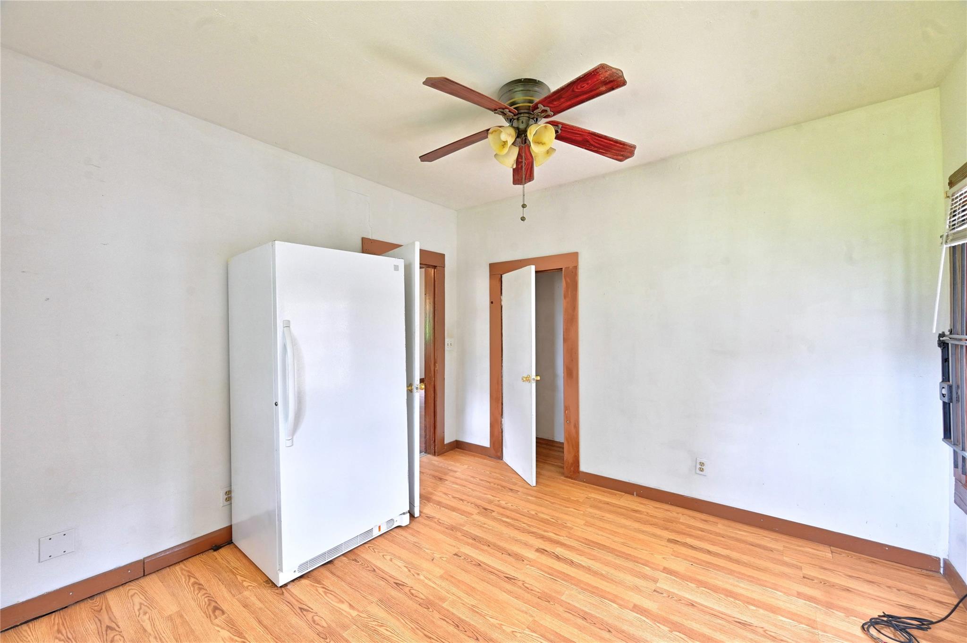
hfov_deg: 104.3
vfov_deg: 81.1
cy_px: 322
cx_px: 484
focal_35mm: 14
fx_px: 376
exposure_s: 1/10
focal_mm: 14
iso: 400
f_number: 8
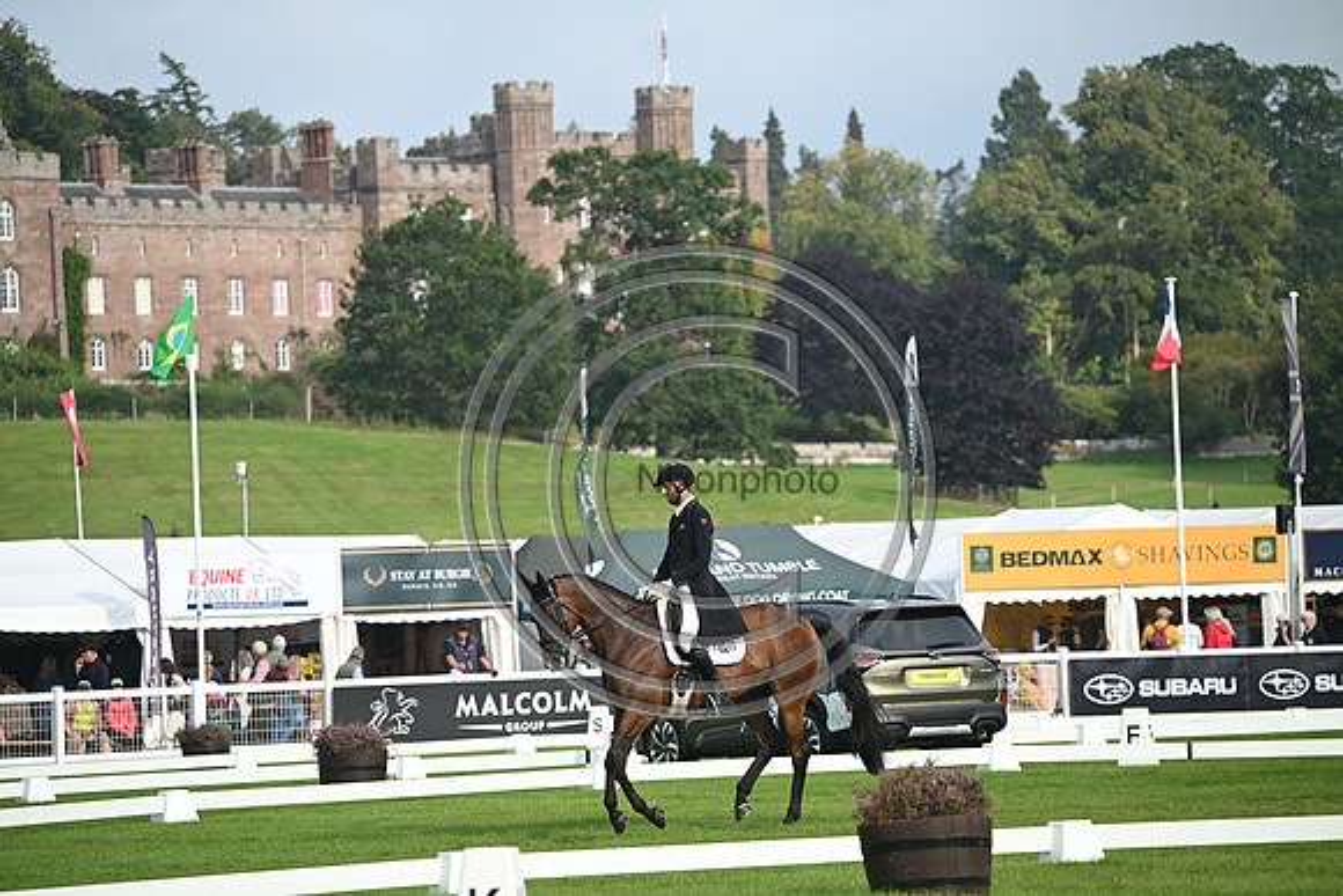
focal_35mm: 210
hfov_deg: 9.8
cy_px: 448
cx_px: 672
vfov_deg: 6.5
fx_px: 7836
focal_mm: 210
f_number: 5
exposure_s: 1/1250
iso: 320
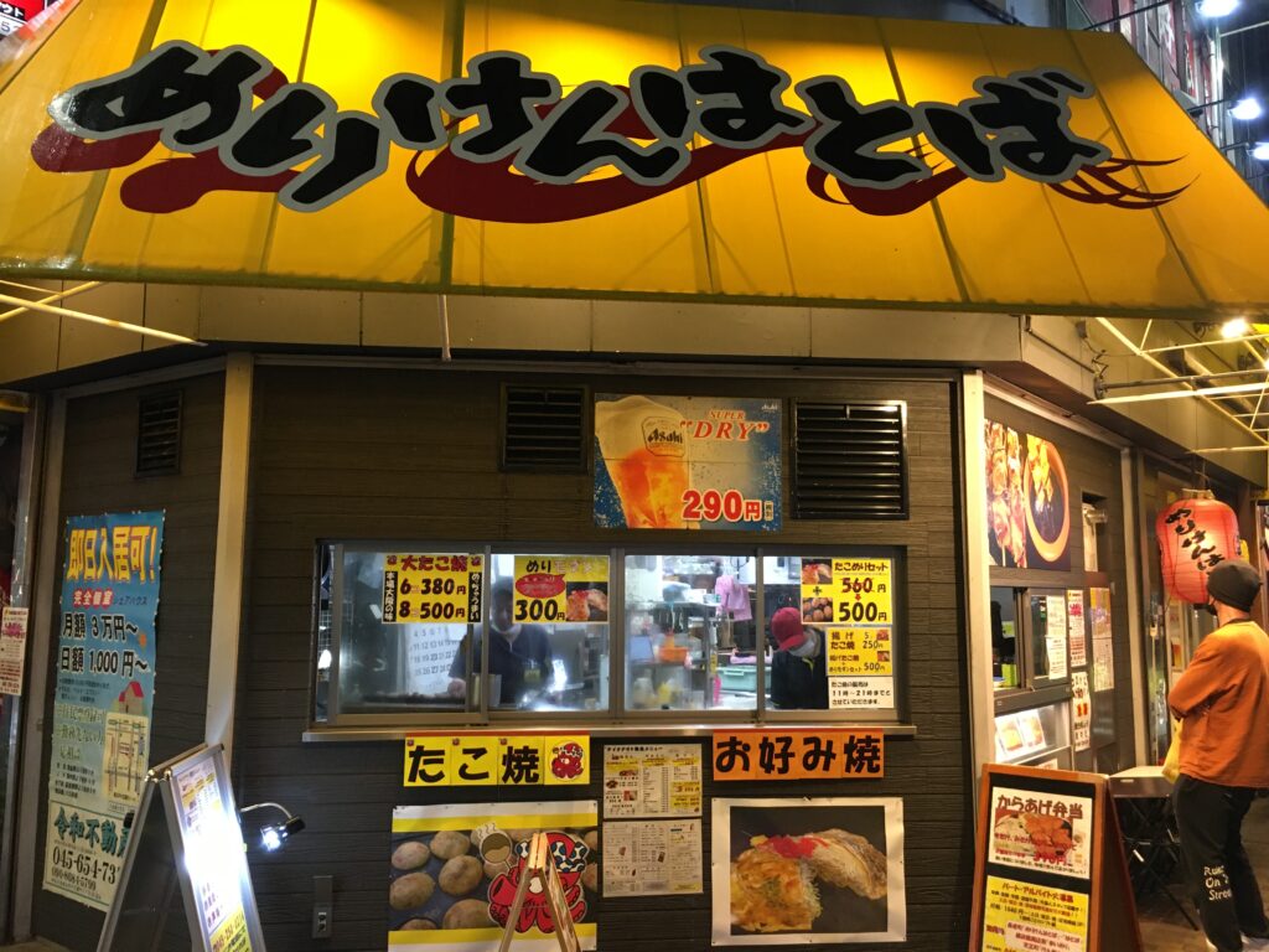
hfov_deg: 61.7
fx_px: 1063
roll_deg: -0.8
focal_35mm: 29
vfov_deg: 48.2
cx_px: 634
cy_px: 476
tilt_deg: +6.0
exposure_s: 1/30
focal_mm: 4.15
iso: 160
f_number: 2.2
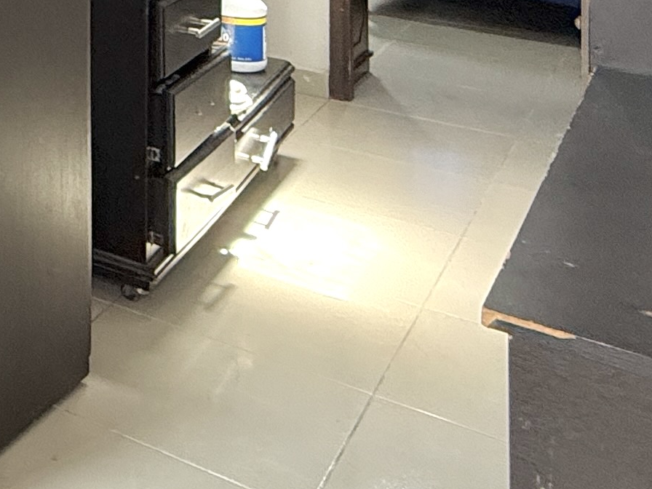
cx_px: -473
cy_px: -299
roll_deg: +0.3
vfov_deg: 19.4
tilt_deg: +0.1
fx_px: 1187
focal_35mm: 63
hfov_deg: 21.7
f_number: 2.2
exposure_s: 1/99
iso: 250
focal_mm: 2.22
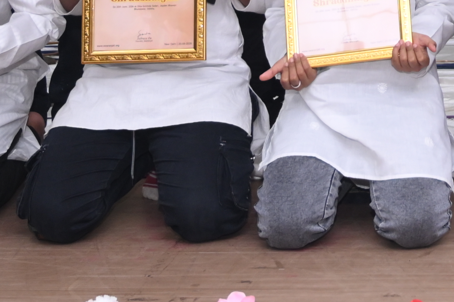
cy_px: -359
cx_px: 635
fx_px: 1923
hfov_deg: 12.9
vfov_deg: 8.4
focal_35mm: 152
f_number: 4
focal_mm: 30.5
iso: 1000
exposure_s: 1/200
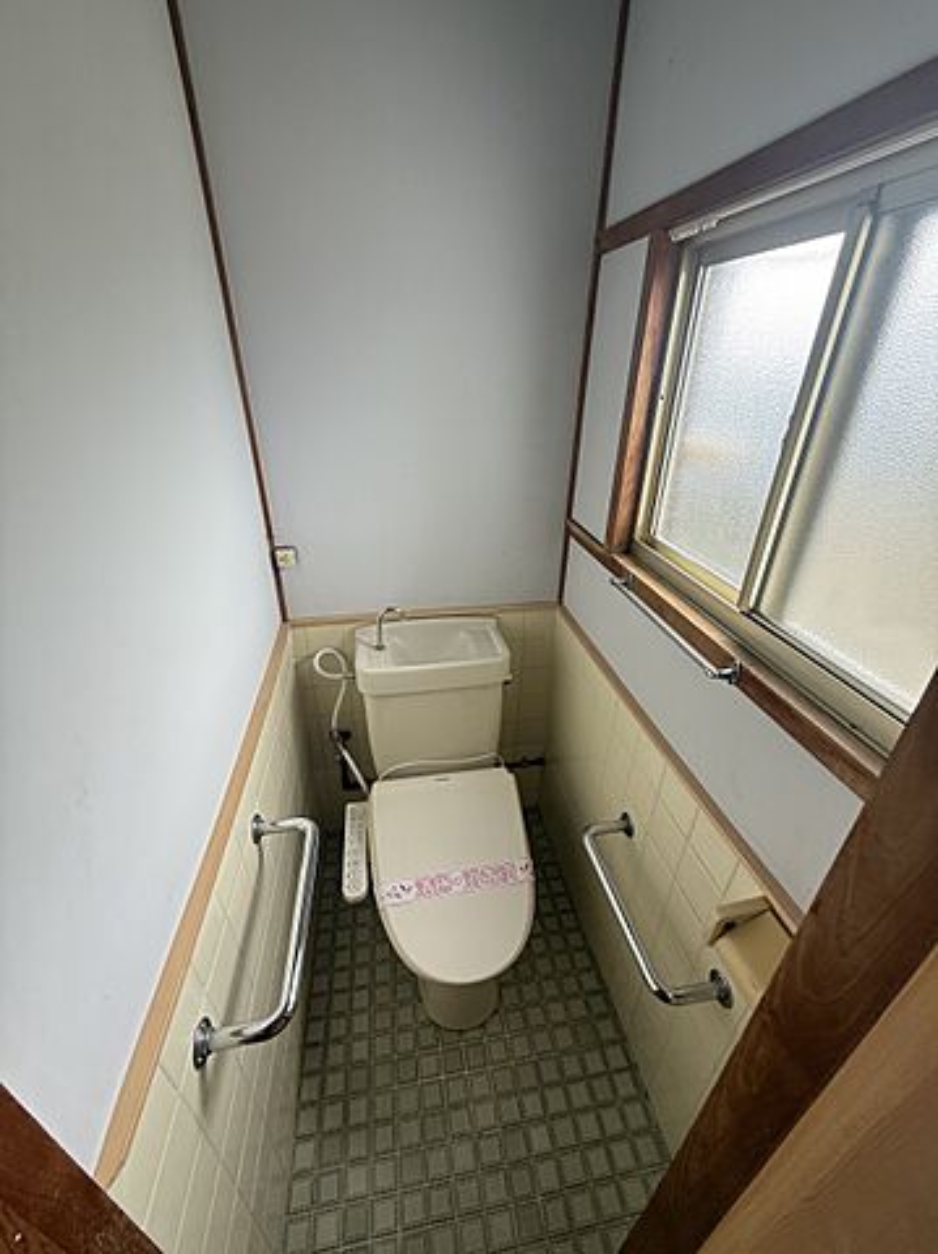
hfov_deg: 85.6
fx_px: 507
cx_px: 469
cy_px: 627
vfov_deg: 102.1
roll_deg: -2.3
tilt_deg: -27.2
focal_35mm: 14
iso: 125
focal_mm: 2.22
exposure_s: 1/99
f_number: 2.2
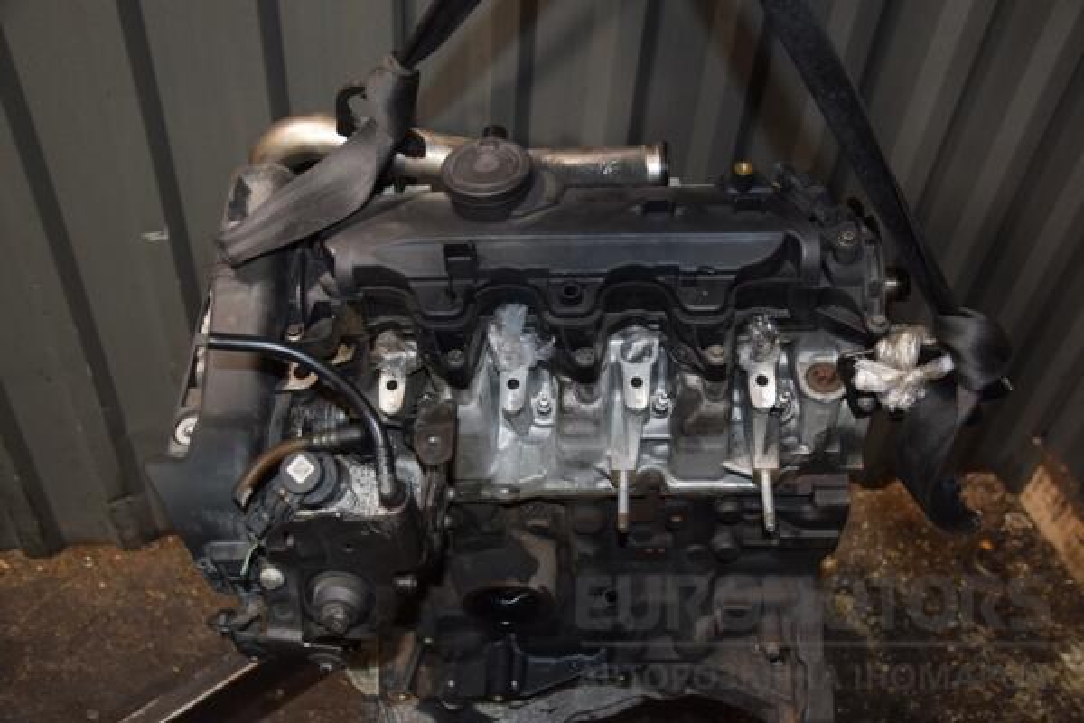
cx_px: 542
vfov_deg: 35.5
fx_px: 1129
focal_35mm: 38
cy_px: 362
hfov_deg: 51.3
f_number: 5
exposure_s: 1/60
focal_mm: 25
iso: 800
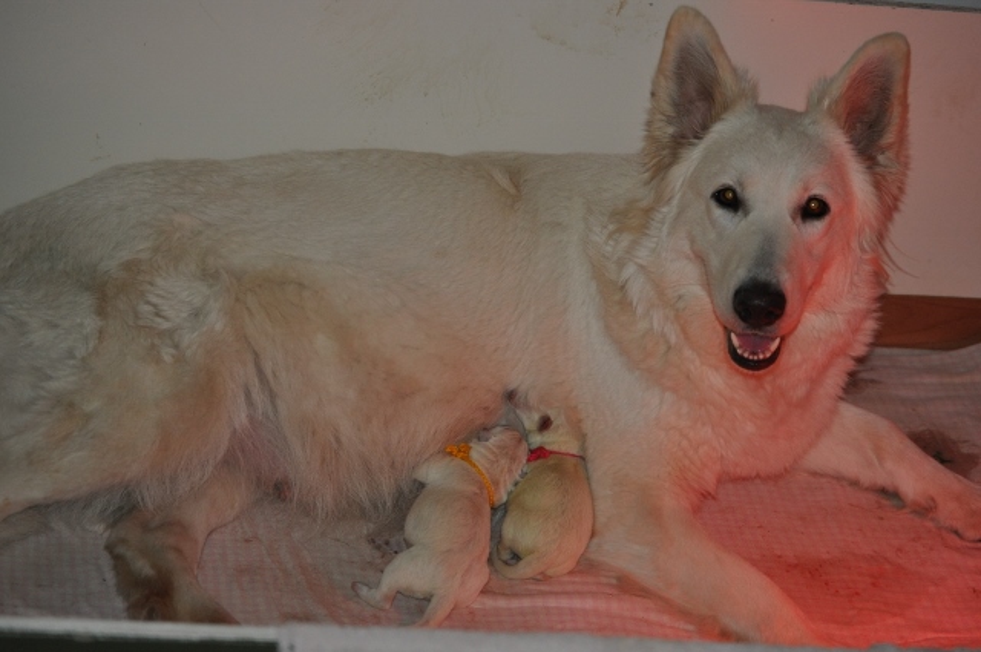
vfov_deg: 16.5
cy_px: 326
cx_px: 490
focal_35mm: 82
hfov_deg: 24.6
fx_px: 2245
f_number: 4
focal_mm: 55
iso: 800
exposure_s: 1/60
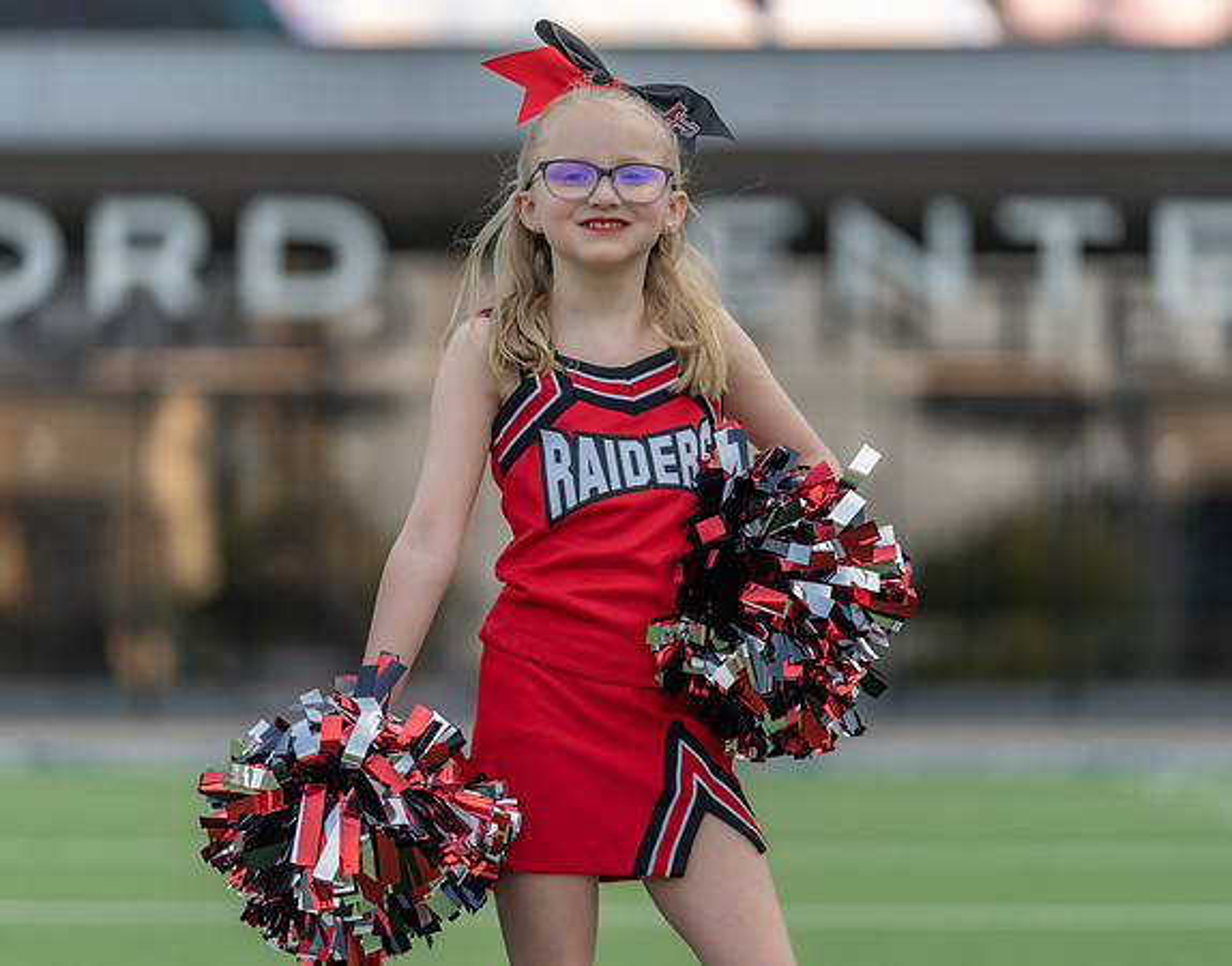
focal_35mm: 169
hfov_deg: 11.5
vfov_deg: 9.0
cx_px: 623
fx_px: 6105
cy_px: 459
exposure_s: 1/320
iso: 125
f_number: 2.8
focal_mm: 143
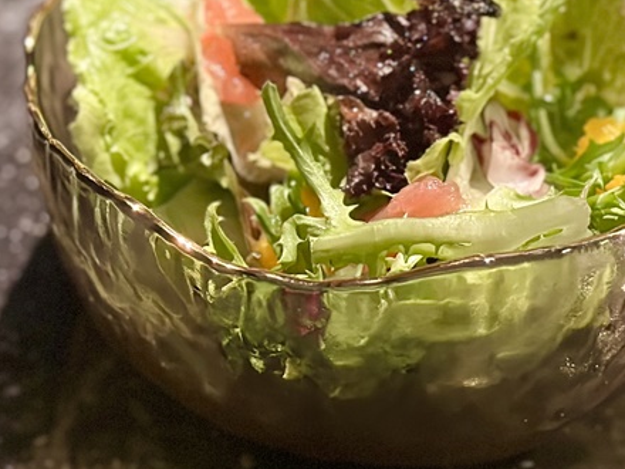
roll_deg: +0.0
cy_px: 36
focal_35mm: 131
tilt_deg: -38.7
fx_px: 2365
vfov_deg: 11.2
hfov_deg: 15.0
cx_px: 233
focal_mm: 6.86
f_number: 1.78
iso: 640
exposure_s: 1/40
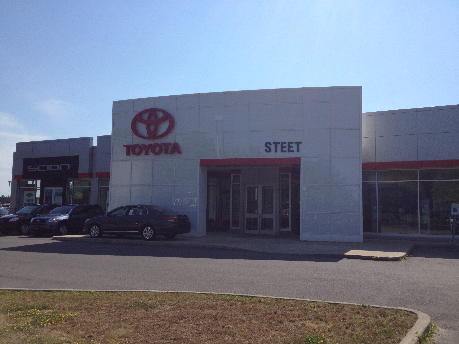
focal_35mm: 35
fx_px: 464
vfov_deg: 40.7
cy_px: 172
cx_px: 230
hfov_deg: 52.6
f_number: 2.4
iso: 64
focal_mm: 4.28
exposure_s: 1/2907
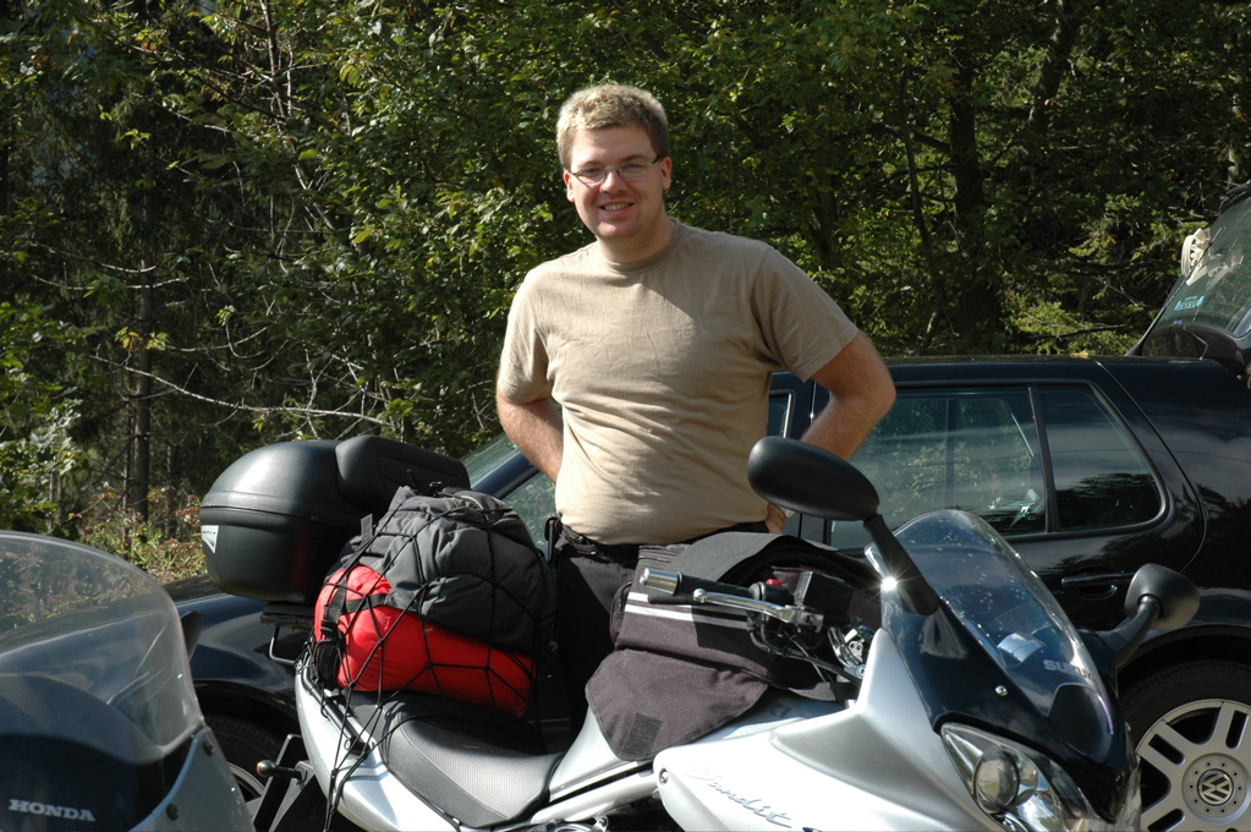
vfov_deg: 18.9
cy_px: 416
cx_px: 626
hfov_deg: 28.1
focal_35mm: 72
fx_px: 2500
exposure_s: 1/200
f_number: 9
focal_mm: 48
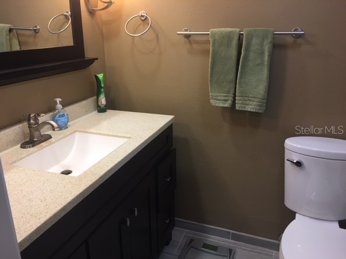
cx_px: 173
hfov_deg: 61.7
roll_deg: +0.7
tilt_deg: -17.3
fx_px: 290
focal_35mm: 29
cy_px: 130
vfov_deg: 48.2
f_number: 2.2
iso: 32
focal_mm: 4.15
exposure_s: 1/15
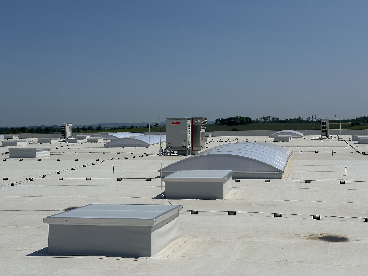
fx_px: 510
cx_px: 184
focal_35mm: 48
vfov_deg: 30.3
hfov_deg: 39.7
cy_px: 138
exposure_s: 1/12048
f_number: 1.78
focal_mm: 6.86
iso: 64
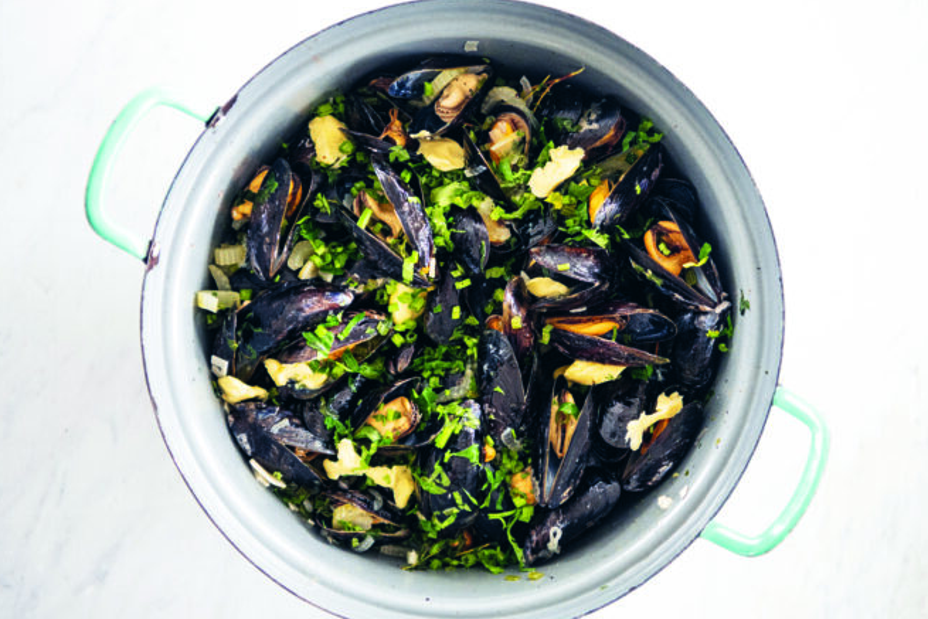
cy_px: 336
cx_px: 468
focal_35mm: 68
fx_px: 1753
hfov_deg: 29.6
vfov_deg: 20.0
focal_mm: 58
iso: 640
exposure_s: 1/80
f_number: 3.2
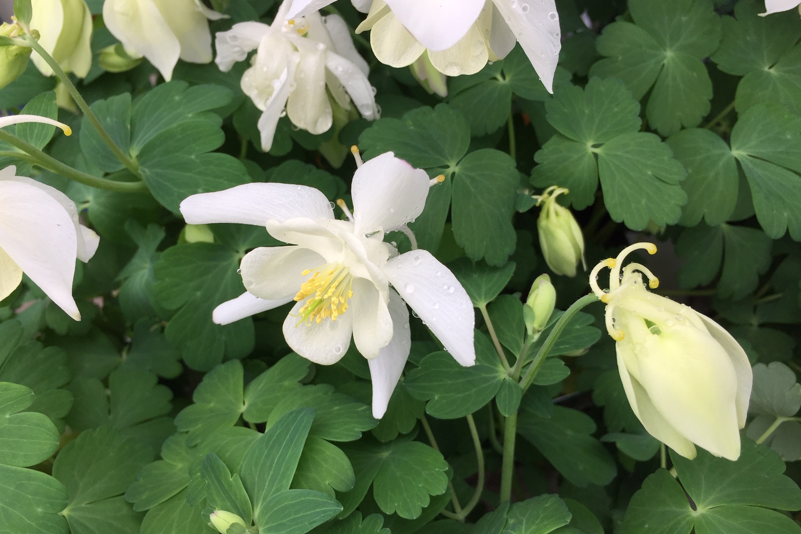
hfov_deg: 60.3
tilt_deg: -56.4
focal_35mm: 31
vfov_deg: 42.3
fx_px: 690
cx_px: 392
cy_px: 262
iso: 32
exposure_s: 1/50
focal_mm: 4.15
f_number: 2.2
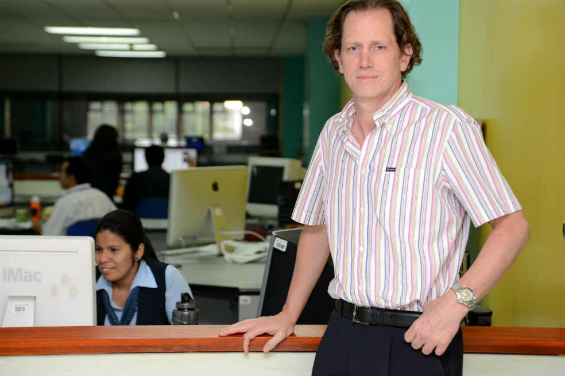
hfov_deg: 23.9
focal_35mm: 85
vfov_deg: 16.1
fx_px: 1333
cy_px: 188
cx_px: 282
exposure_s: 1/100
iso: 1000
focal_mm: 85
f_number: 5.6
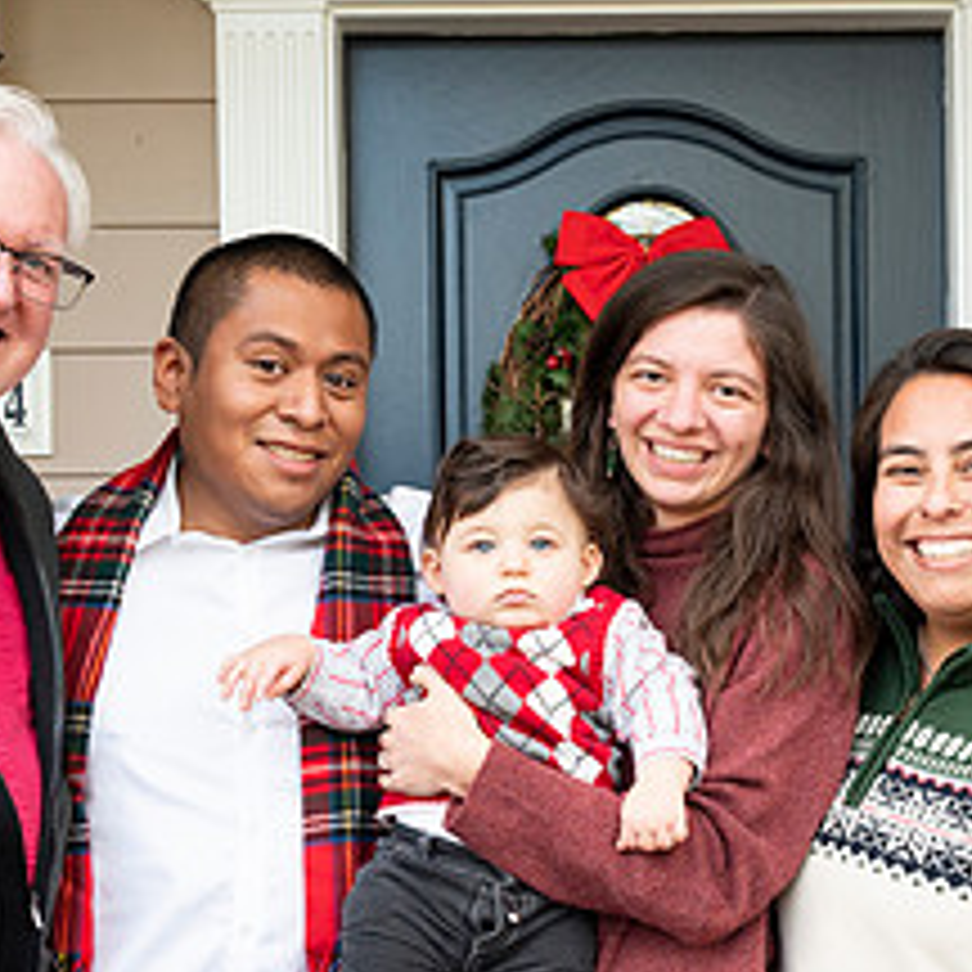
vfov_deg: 23.5
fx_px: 2319
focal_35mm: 73
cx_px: 639
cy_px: 704
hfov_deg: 23.6
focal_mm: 32
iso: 400
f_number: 4.8
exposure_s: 1/160
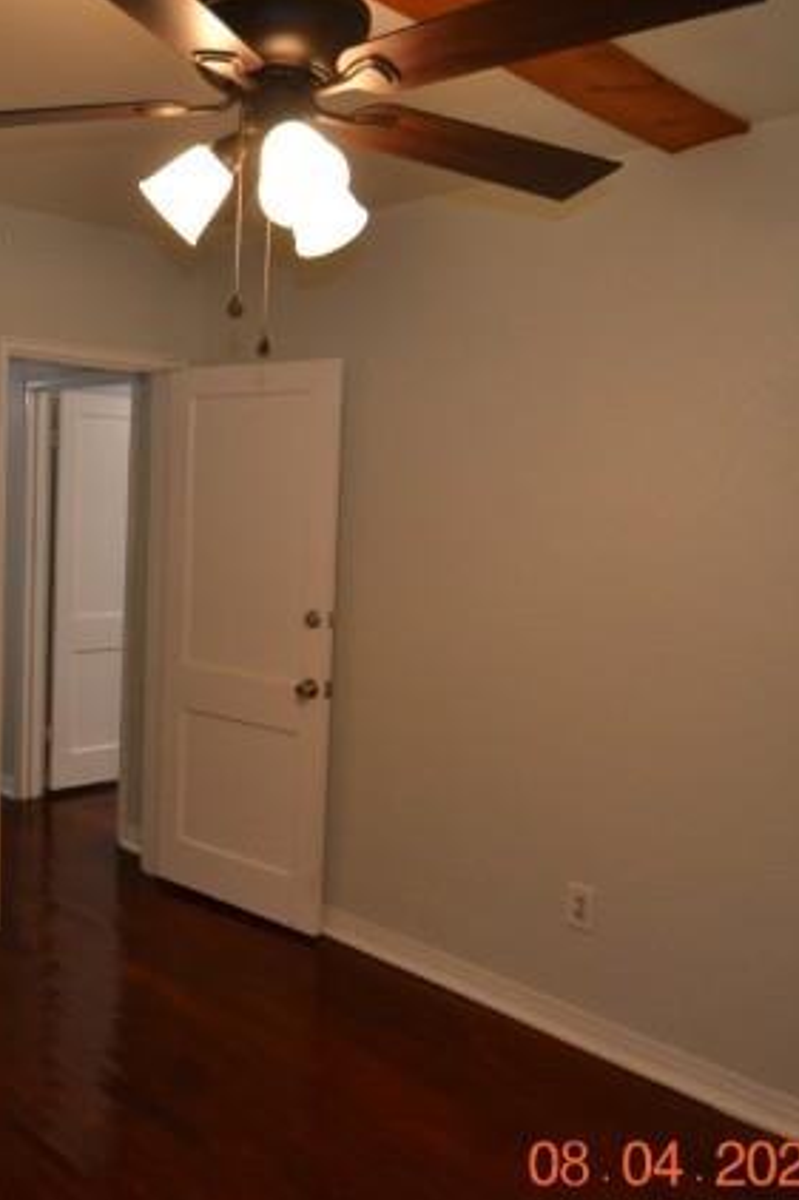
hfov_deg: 42.9
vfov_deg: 62.9
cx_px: 196
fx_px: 980
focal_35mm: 29
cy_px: 586
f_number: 3.5
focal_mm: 11.5
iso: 450
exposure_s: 1/60
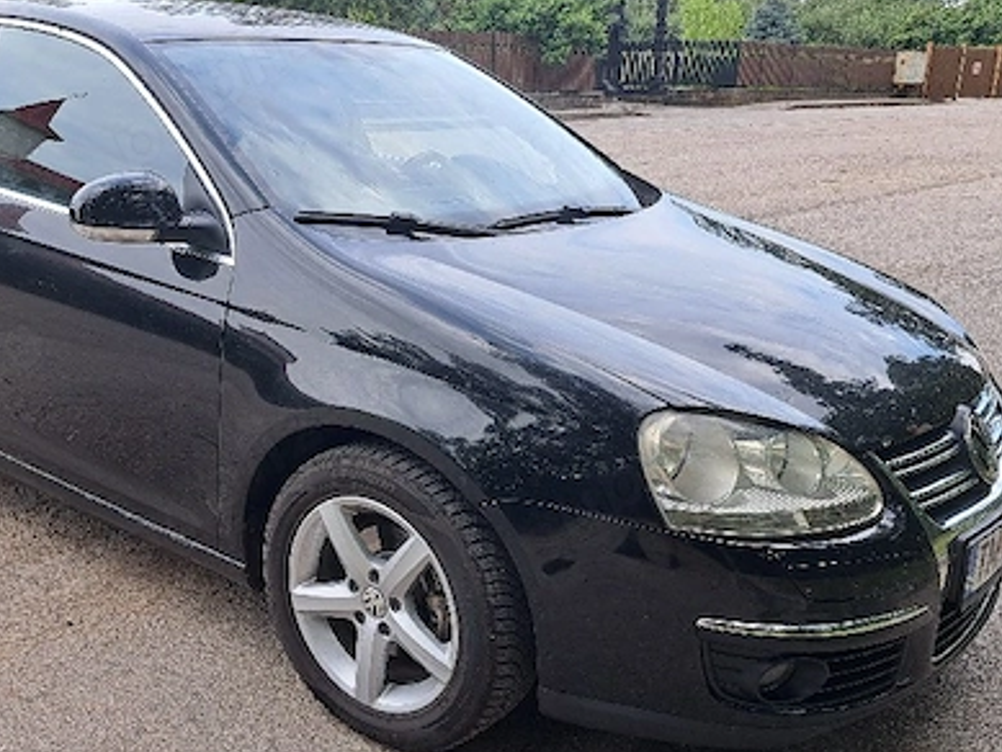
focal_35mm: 37
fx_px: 1071
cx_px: 381
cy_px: 458
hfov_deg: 49.7
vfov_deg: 38.5
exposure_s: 1/175
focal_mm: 5.23
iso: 50
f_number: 1.8
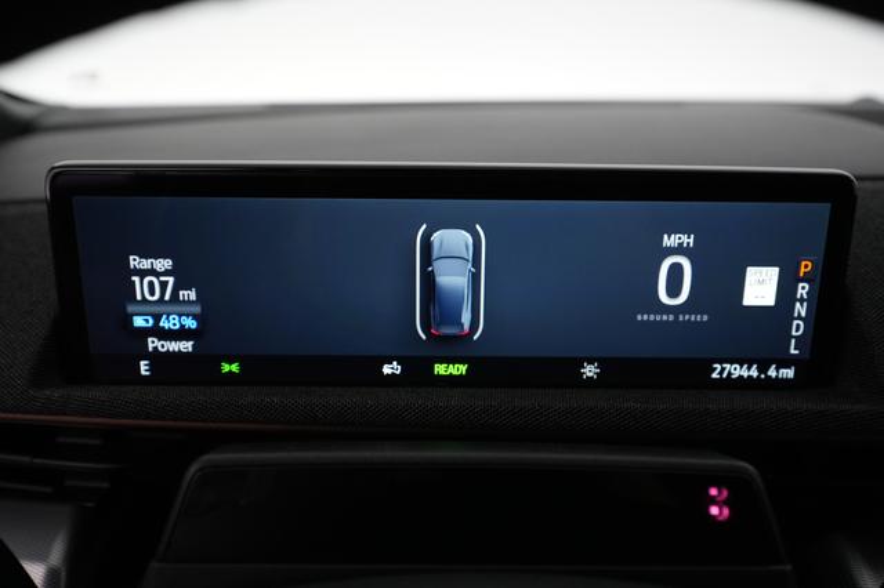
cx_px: 442
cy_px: 294
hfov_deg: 65.5
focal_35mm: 28
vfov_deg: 46.4
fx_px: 687
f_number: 4.5
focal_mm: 28
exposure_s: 1/100
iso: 4000
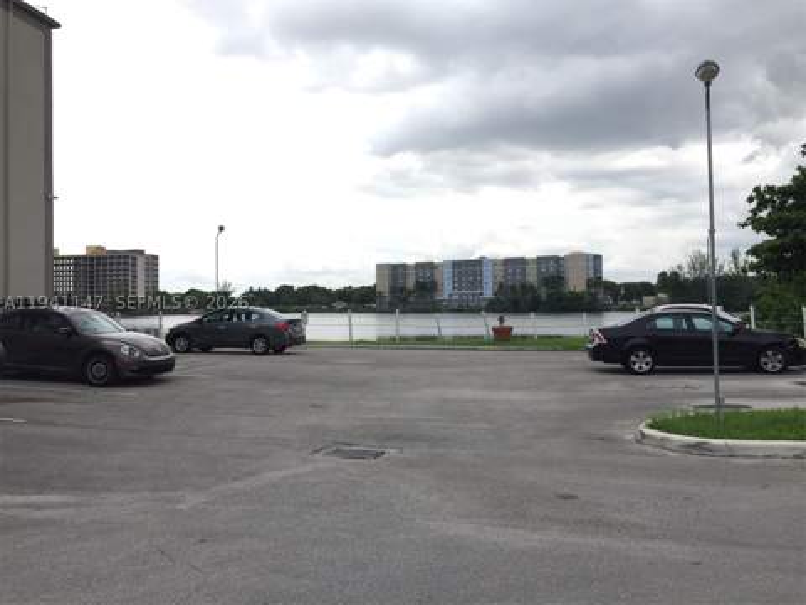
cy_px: 302
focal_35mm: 29
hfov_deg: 61.7
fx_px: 675
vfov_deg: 48.2
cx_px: 403
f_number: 2.2
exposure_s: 1/879
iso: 32
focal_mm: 4.15
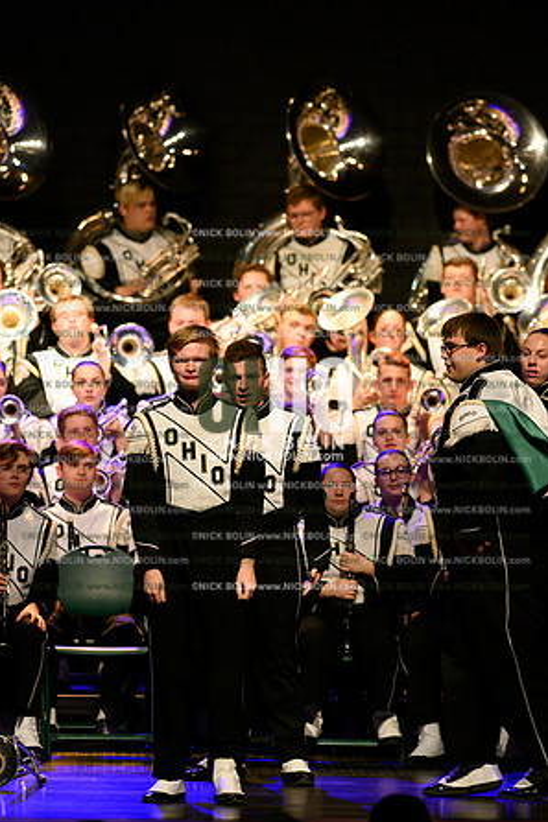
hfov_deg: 4.5
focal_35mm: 303
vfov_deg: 6.8
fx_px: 6923
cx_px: 275
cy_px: 409
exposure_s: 1/500
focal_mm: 300
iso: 6400
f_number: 4
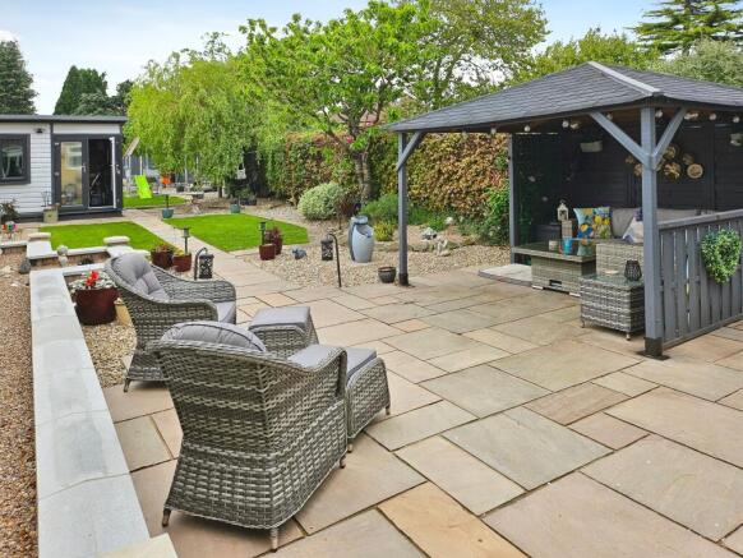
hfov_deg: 71.6
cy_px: 279
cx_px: 372
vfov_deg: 56.9
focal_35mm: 24
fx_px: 515
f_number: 1.8
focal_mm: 5
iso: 50
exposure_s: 1/818
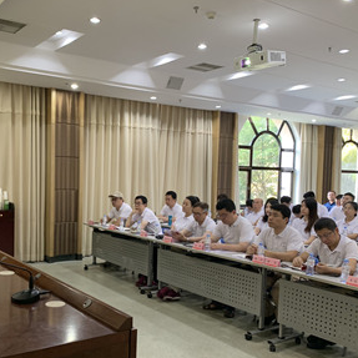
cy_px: 198
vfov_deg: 46.0
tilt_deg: -2.8
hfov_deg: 45.2
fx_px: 421
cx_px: 114
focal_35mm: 36
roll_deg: -1.4
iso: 250
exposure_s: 1/60
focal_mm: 4.25
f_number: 1.8
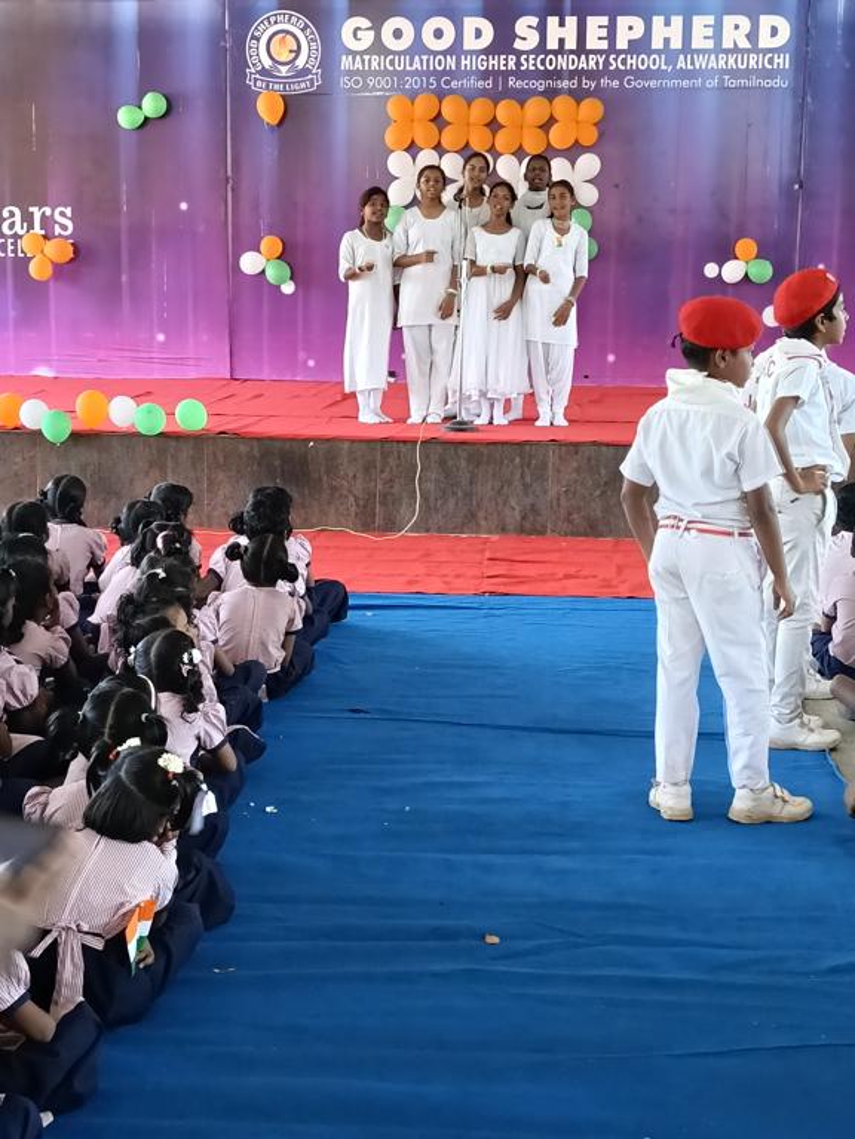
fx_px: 1647
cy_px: 570
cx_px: 428
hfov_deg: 29.1
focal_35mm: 50
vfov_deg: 38.2
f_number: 1.8
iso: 320
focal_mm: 3.98
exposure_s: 1/50
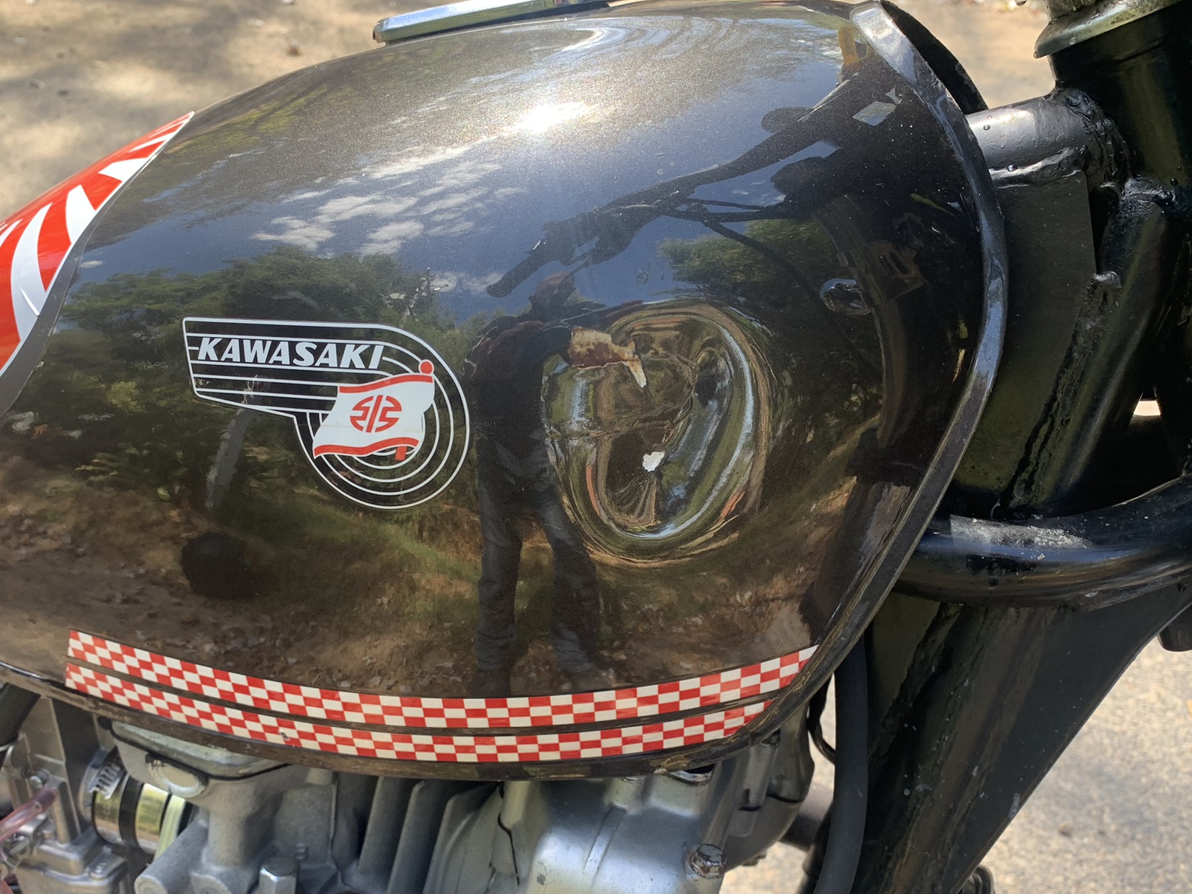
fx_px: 1136
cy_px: 526
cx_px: 582
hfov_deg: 55.4
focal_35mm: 33
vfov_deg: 42.8
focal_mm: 4.25
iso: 25
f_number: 1.8
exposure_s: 1/129
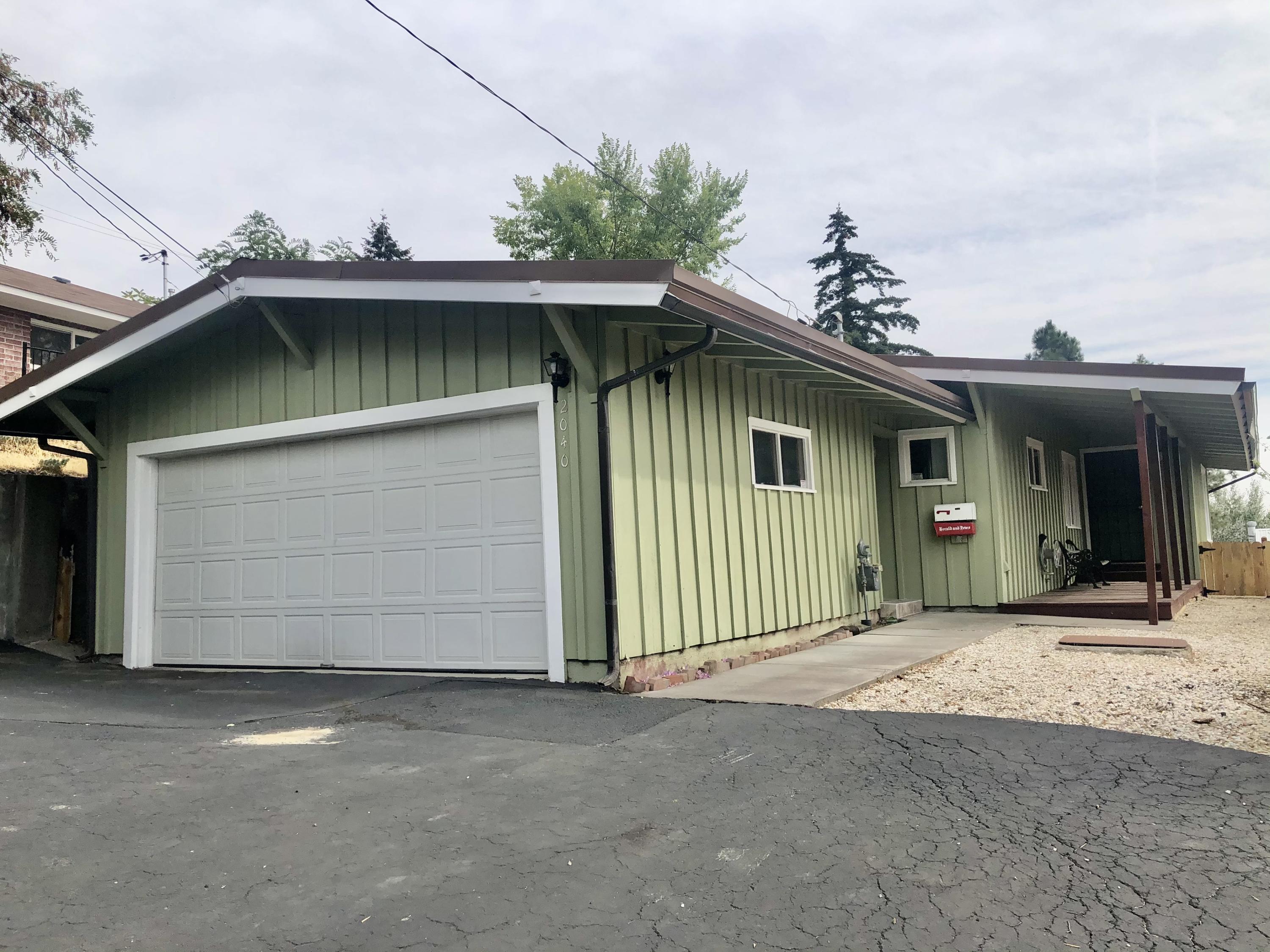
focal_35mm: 28
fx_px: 1027
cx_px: 635
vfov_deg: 49.7
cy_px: 476
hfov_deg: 63.4
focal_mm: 4
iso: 20
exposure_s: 1/1946
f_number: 1.8
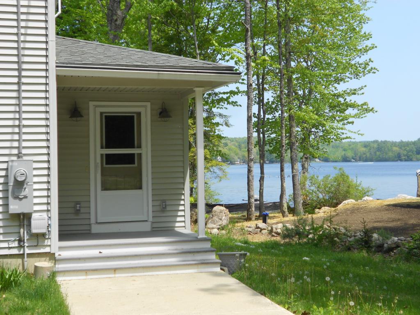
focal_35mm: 56
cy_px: 158
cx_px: 210
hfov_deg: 34.3
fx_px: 679
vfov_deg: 26.1
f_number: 4.9
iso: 80
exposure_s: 1/320
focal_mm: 10
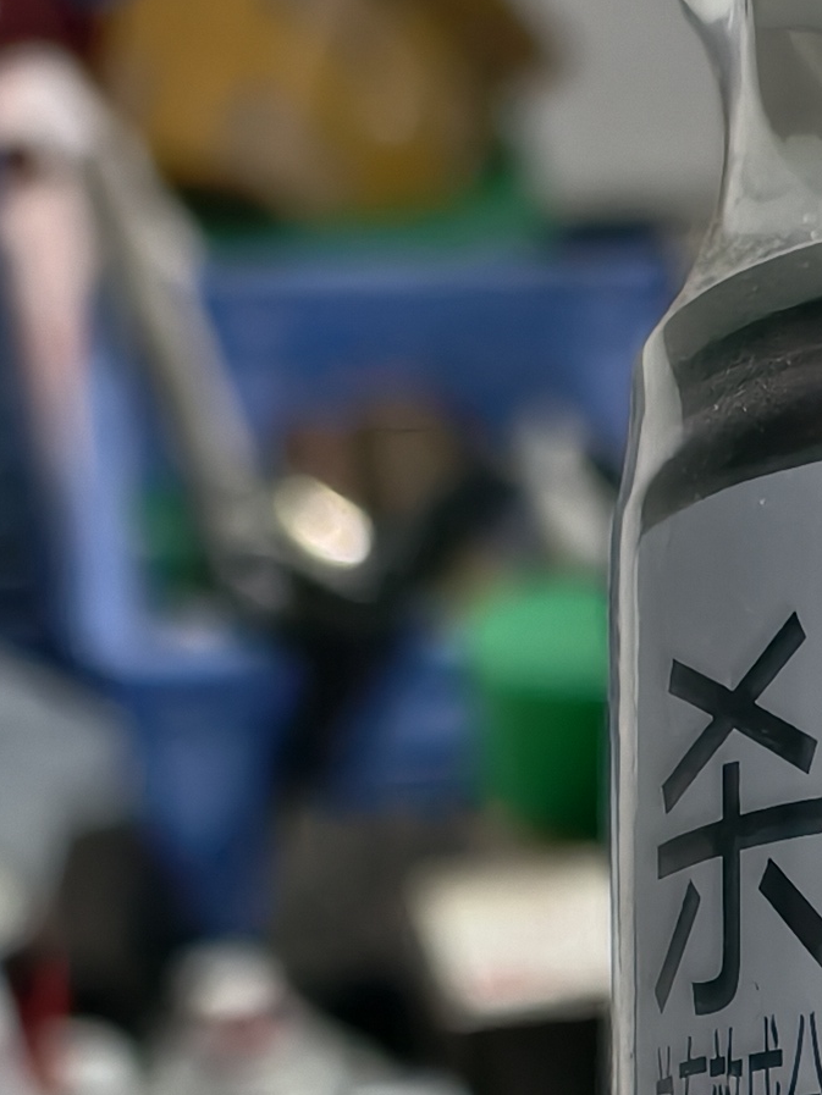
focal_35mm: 105
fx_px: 3324
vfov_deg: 15.4
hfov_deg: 12.8
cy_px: 2123
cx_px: 1471
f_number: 1.57
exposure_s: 1/117
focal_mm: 6.54
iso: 72
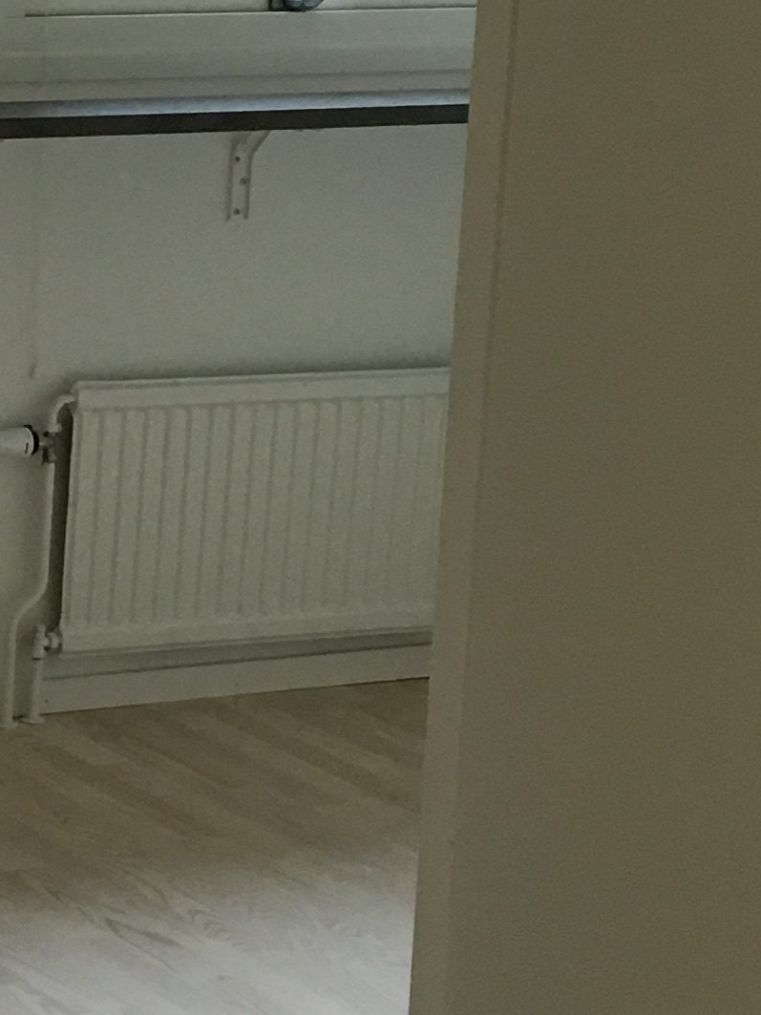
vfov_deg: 17.9
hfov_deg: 12.5
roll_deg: -0.5
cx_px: -541
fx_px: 3225
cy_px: 378
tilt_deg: -10.9
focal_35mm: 110
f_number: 2.2
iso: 64
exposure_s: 1/33
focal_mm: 4.15
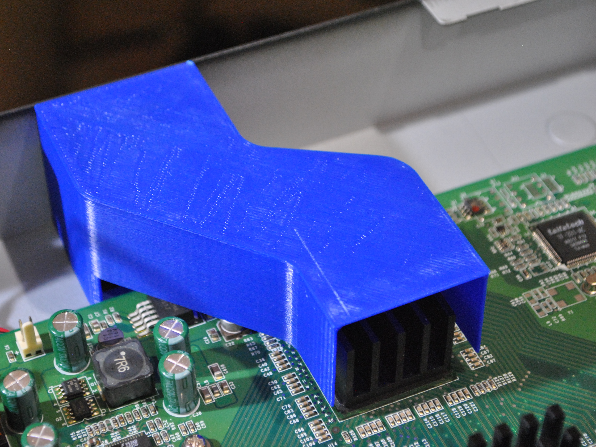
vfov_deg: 16.5
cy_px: 224
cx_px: 263
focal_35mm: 90
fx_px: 1542
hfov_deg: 21.9
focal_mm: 55
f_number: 5.6
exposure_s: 1/15
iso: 1100
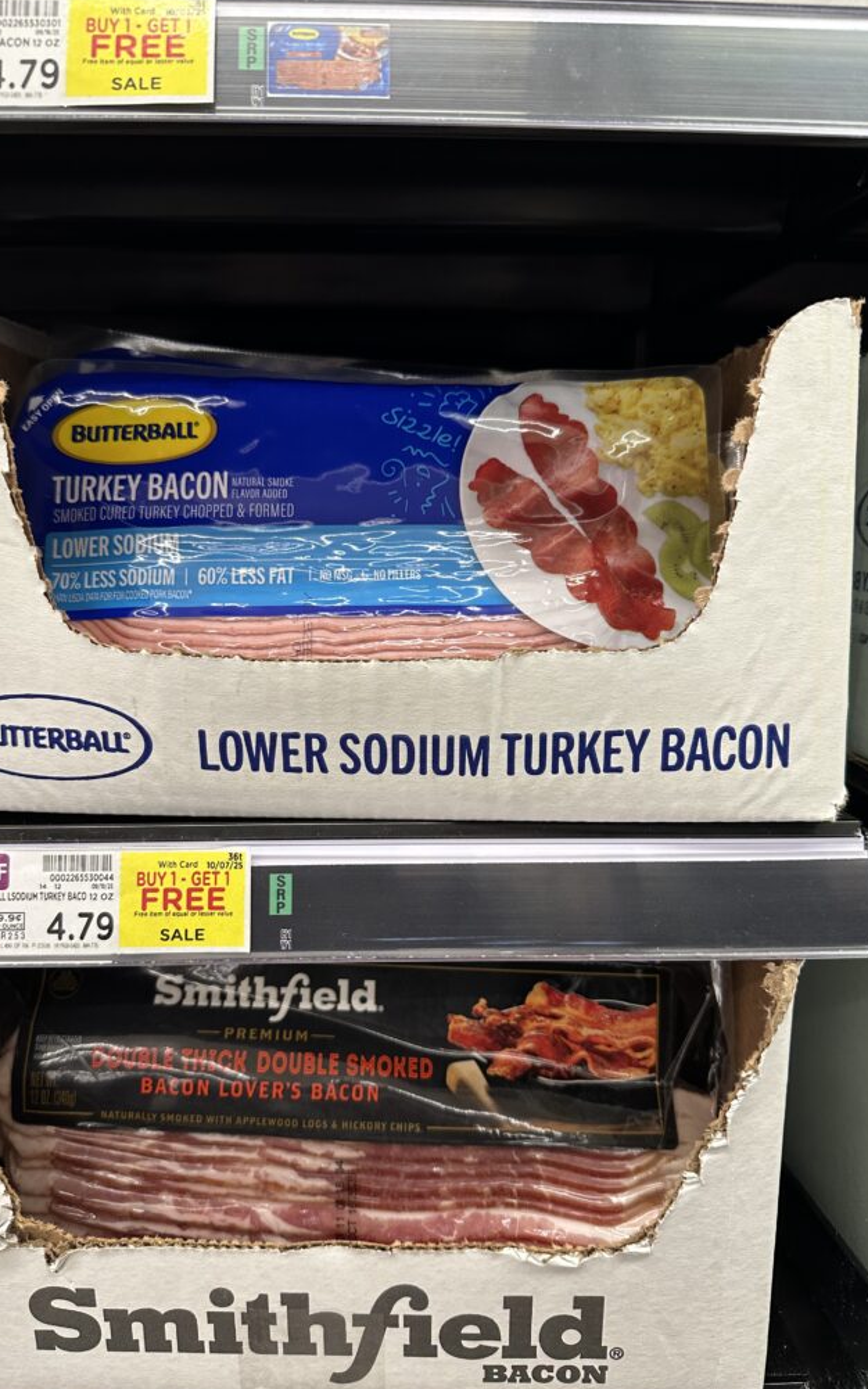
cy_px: 692
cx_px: 399
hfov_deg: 47.5
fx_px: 984
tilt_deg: -10.7
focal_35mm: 26
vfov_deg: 70.4
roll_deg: -1.7
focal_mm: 6.86
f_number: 1.78
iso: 160
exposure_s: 1/121
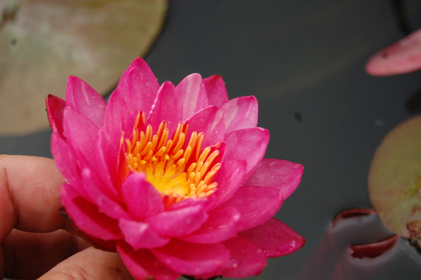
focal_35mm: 82
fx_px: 964
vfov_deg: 16.5
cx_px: 210
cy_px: 140
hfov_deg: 24.6
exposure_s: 1/160
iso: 200
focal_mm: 55
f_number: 6.3
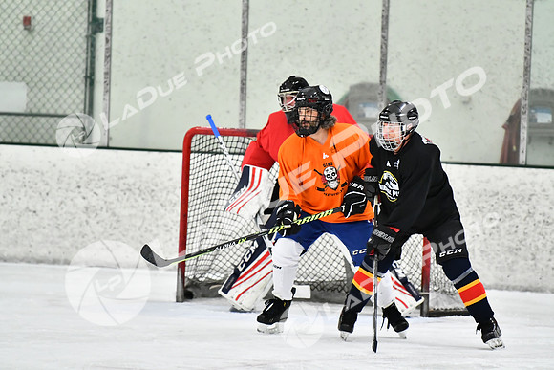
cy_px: 185
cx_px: 277
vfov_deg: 4.6
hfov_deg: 6.9
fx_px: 4618
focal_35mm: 300
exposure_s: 1/1250
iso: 5000
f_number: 2.8
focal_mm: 200
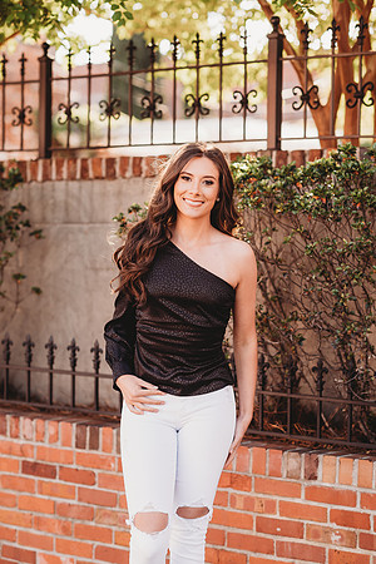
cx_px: 188
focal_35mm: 85
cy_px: 282
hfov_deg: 16.1
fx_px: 1332
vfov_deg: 23.9
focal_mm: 85
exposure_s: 1/250
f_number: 2.5
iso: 100
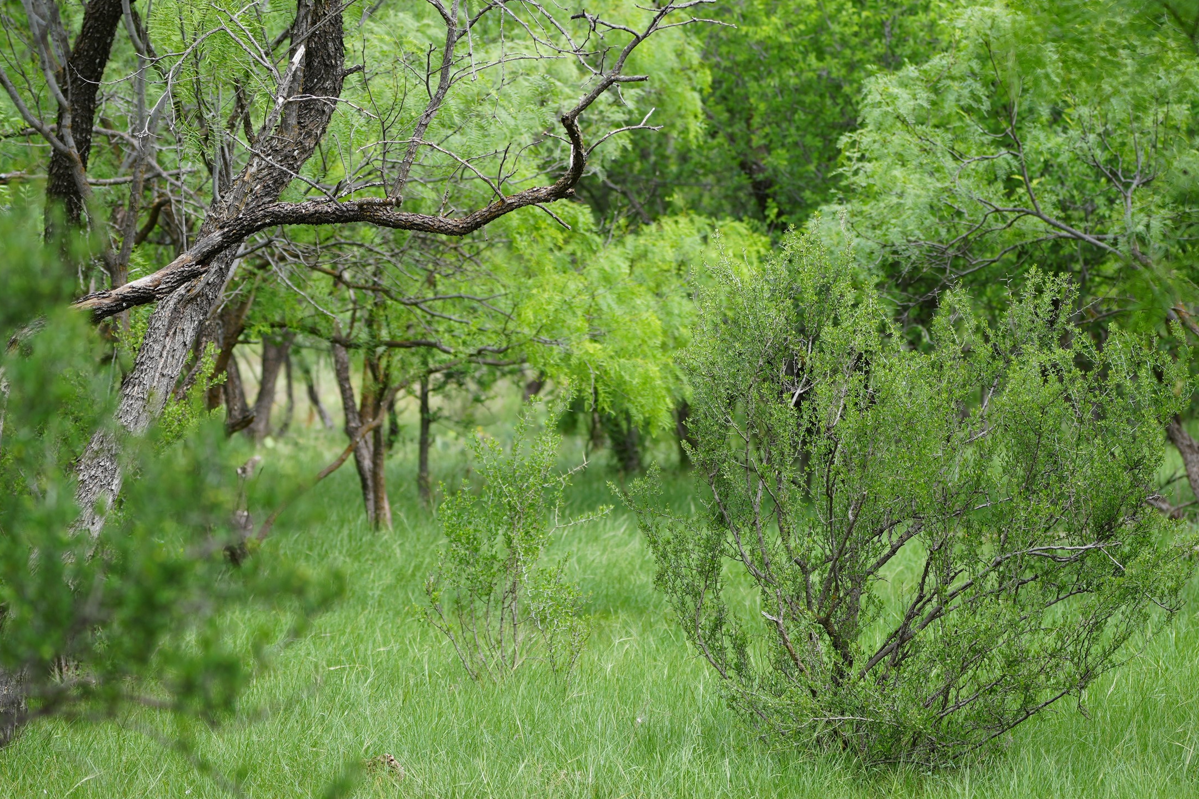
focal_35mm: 151
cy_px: 400
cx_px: 598
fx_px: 5028
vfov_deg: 9.1
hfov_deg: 13.6
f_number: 4.5
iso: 100
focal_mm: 100
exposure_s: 1/160
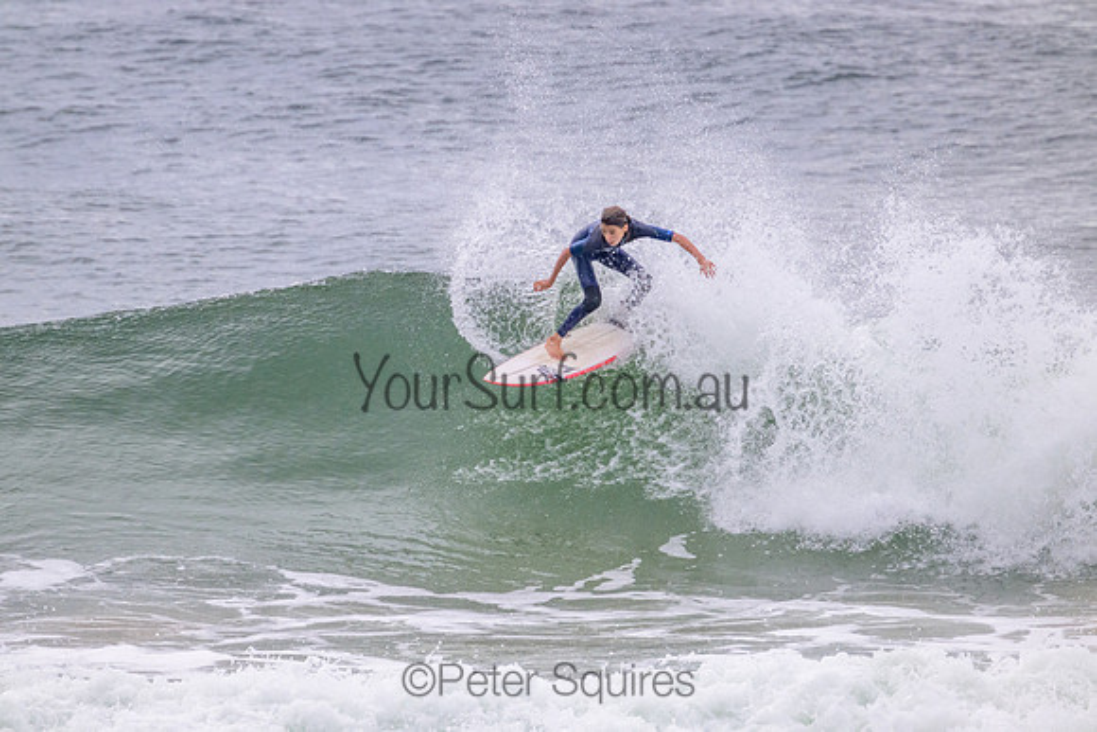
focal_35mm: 800
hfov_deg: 2.6
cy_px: 366
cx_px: 548
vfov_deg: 1.7
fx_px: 24382
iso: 2800
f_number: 11
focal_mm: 800
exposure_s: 1/2000
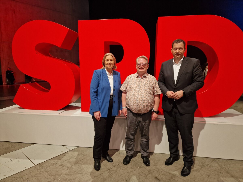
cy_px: 91
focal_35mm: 23
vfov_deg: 58.9
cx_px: 122
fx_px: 161
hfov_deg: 73.9
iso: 100
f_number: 1.8
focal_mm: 6.4
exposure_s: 1/180
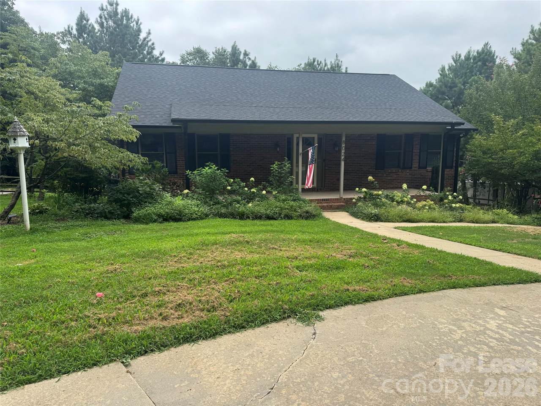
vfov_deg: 56.8
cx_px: 270
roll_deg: +0.0
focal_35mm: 24
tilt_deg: -9.6
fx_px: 375
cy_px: 203
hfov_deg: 71.6
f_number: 1.78
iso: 80
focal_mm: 6.76
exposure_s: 1/2105
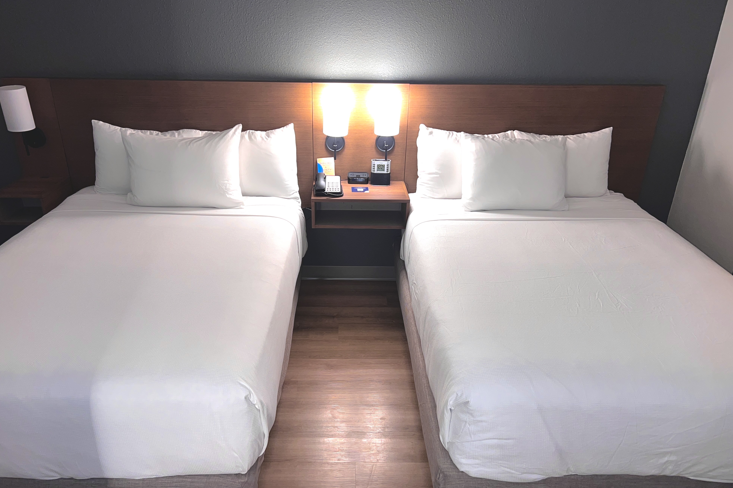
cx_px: 357
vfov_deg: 46.4
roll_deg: -0.3
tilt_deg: -26.6
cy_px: 262
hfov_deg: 65.5
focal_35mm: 28
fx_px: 570
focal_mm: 5.7
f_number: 1.5
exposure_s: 1/30
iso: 40
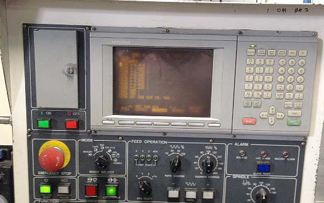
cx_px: 163
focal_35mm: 46
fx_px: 406
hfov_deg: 43.5
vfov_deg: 28.0
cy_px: 98
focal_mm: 4.28
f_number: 2.4
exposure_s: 1/20
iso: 125
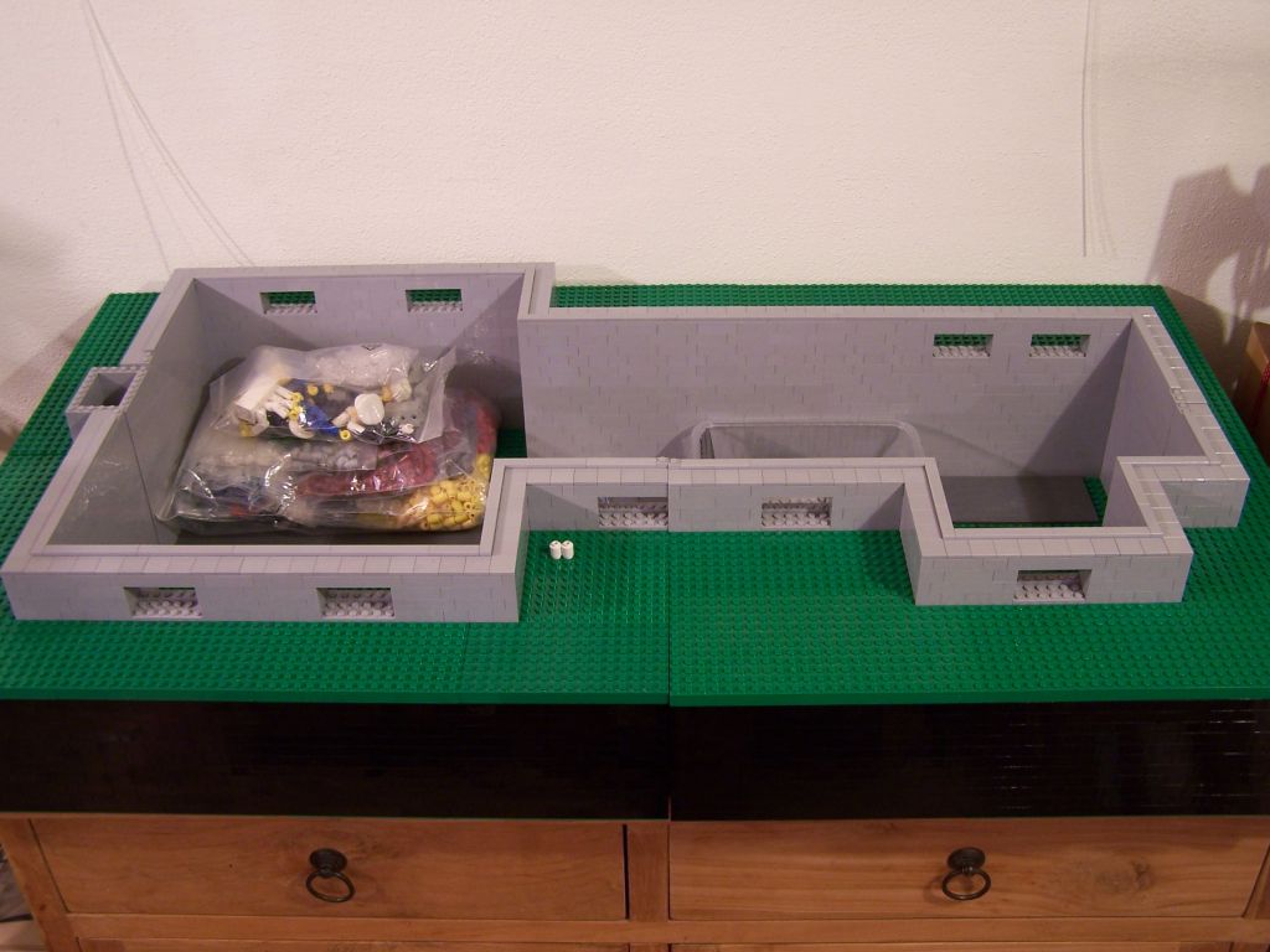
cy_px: 476
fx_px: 1394
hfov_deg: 49.0
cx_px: 635
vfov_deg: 37.7
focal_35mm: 38
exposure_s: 1/2
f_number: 2.8
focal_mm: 6.3
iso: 80
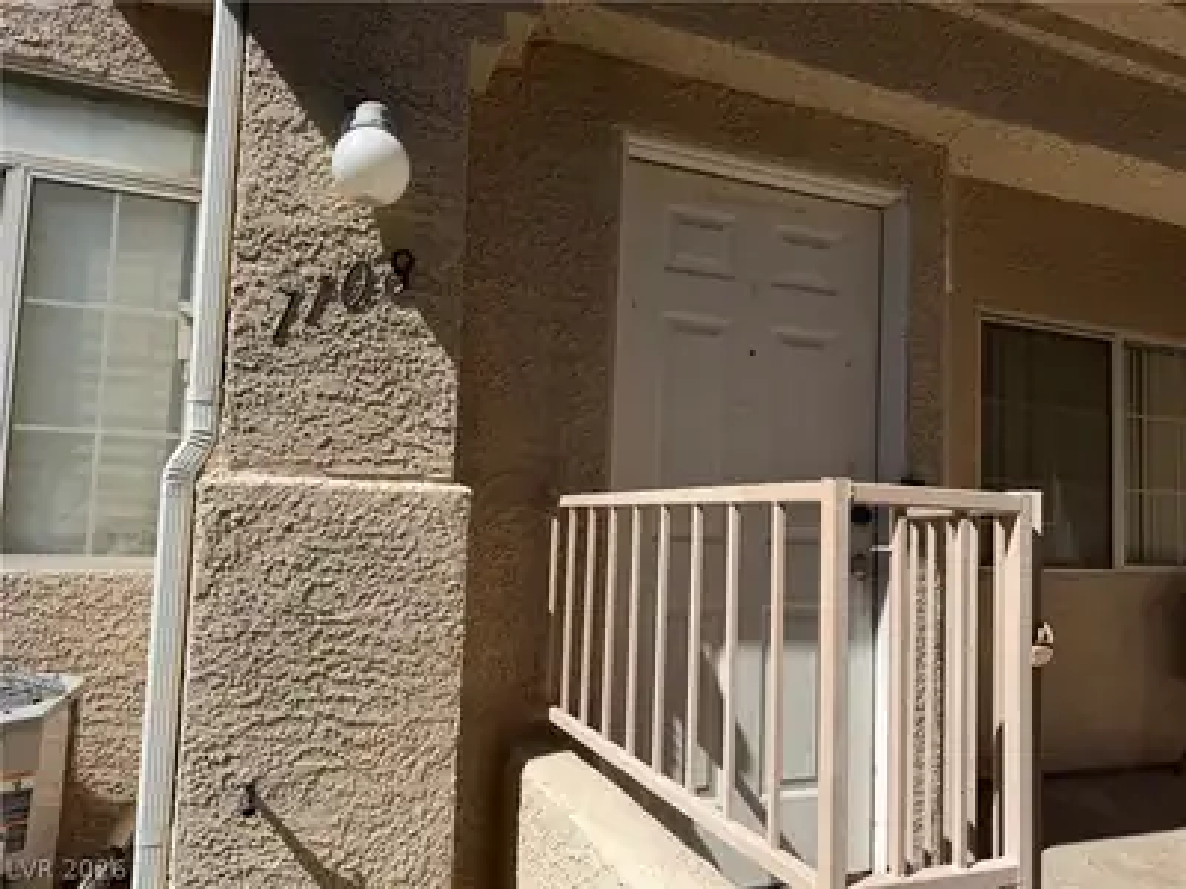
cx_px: 593
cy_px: 444
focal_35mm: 24
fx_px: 822
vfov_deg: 56.8
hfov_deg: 71.6
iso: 80
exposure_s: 1/6711
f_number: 1.78
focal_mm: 6.76
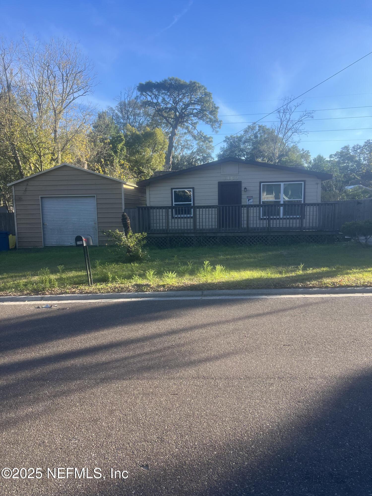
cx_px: 186
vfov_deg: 67.3
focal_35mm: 26
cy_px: 248
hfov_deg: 53.1
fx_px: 373
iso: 50
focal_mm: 5.7
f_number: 1.5
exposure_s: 1/1266
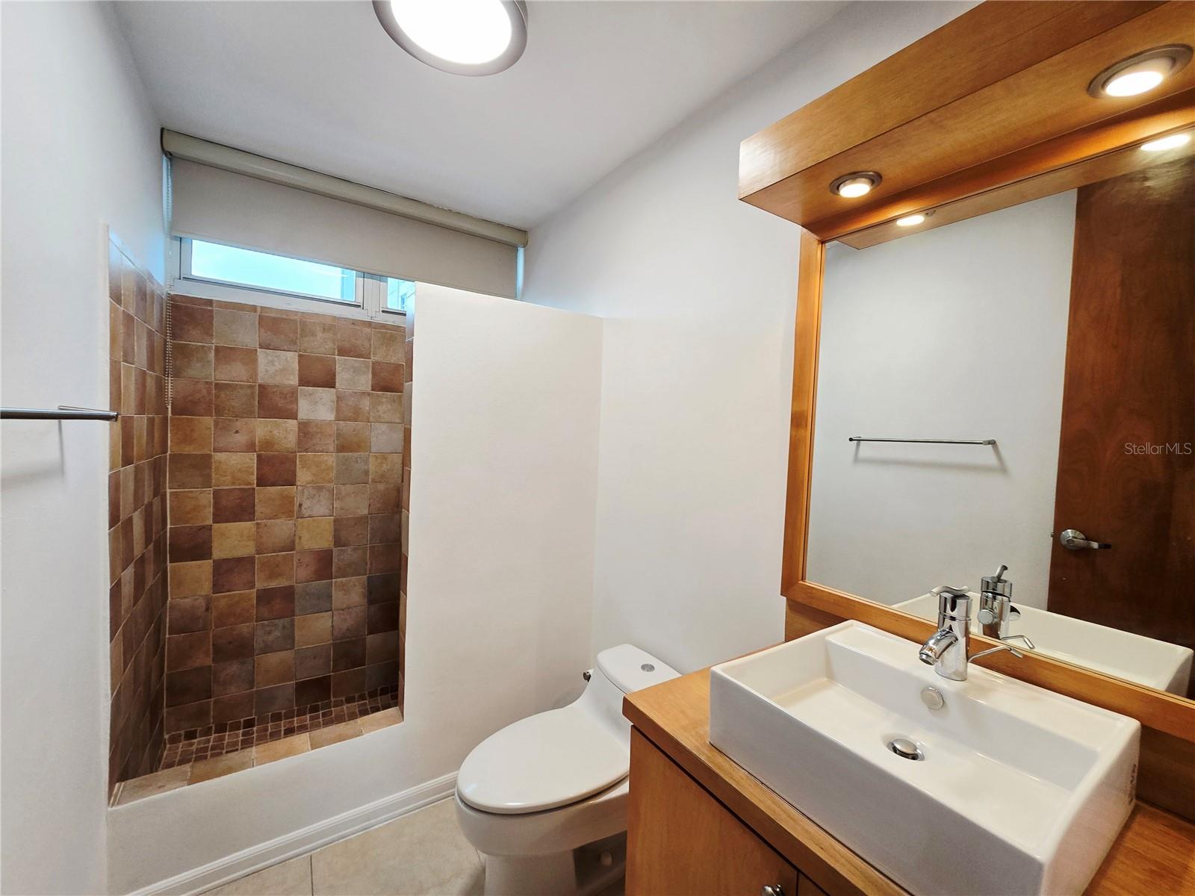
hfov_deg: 106.2
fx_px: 449
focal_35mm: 13
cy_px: 448
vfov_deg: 89.9
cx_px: 598
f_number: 2.2
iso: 64
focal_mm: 2.2
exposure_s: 1/60.2
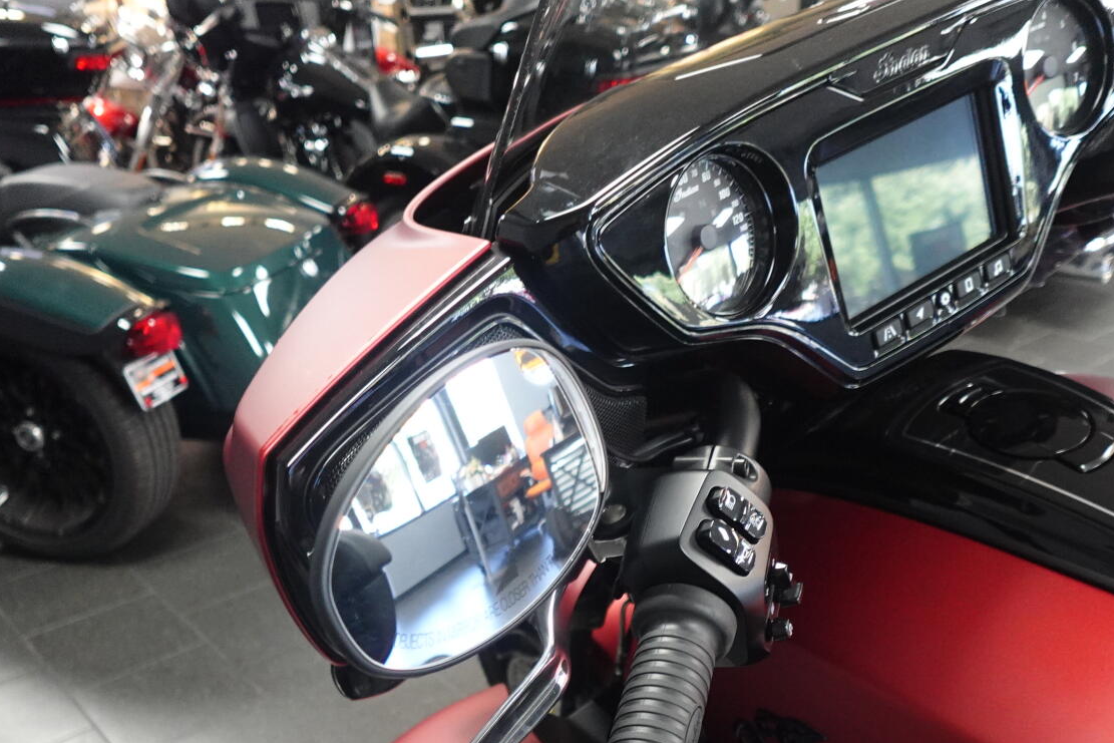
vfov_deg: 35.6
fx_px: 1114
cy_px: 603
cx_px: 628
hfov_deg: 53.0
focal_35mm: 36
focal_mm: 7.6
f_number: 2
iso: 1000
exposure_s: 1/80
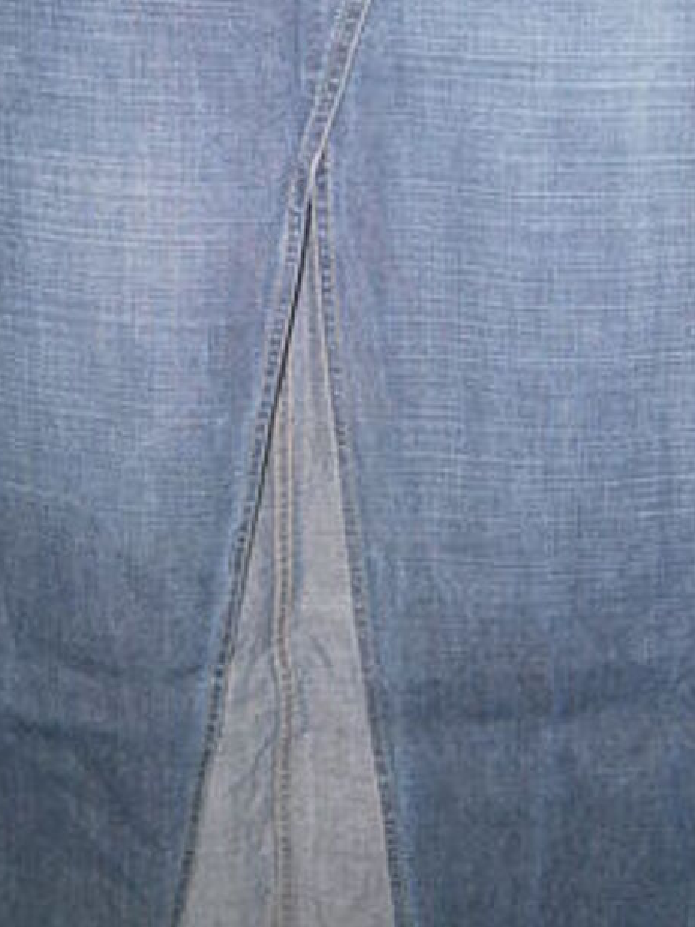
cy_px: 225
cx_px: 285
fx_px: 1500
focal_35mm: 56
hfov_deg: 26.1
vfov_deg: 33.6
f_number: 2.8
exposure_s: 1/30
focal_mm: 4.7
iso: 125
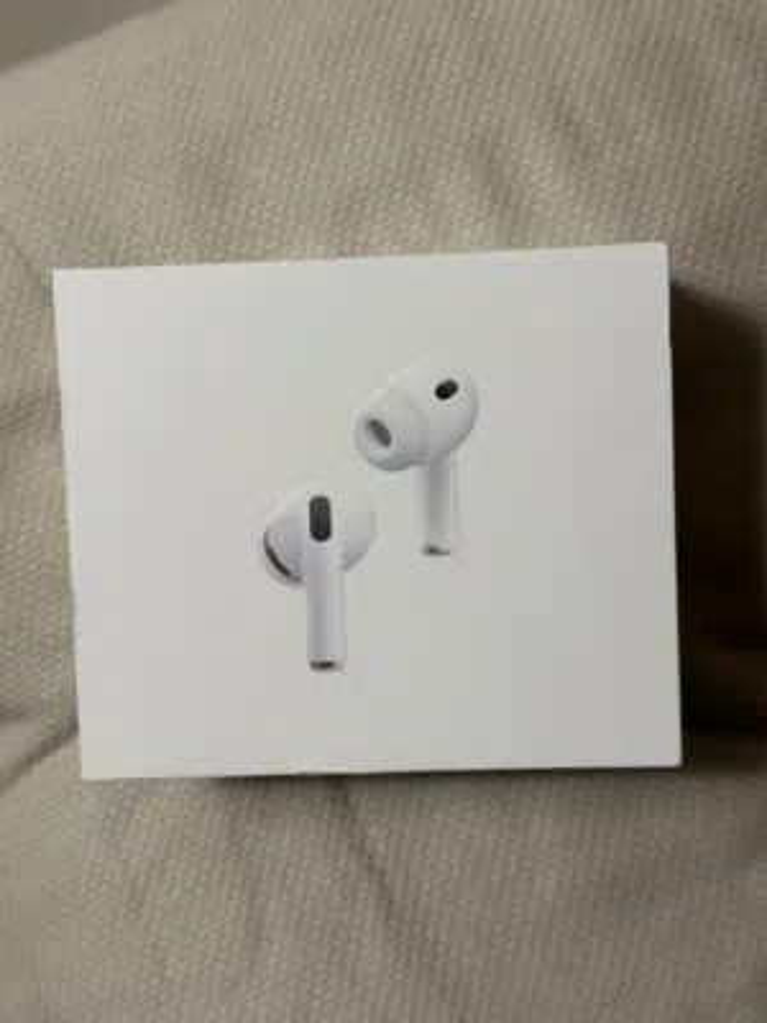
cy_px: 512
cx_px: 384
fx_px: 1418
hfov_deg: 30.3
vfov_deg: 39.7
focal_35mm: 48
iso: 64
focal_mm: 6.86
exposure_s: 1/50
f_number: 1.78
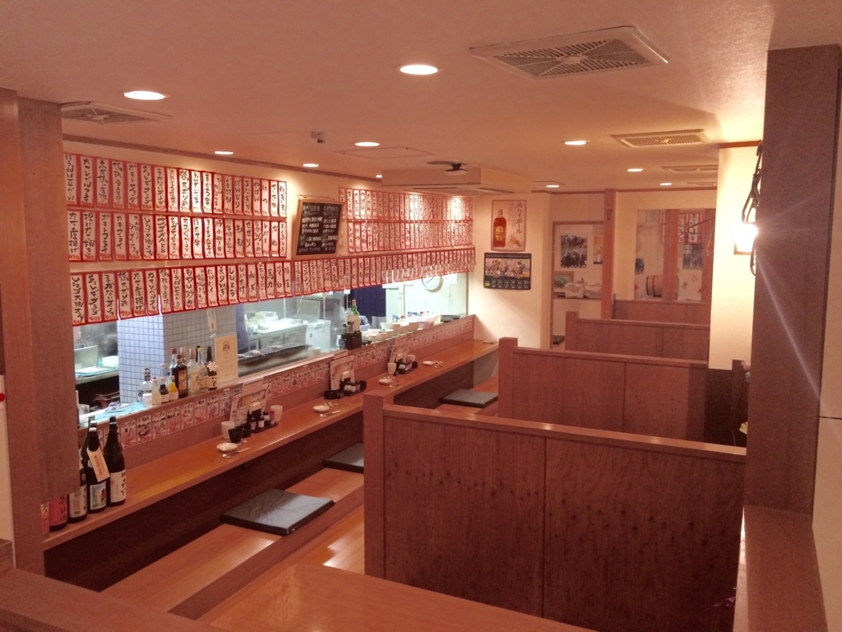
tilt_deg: -6.3
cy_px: 316
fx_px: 705
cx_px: 421
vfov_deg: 48.2
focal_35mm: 29
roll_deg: +0.4
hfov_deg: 61.7
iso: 200
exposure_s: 1/30
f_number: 2.2
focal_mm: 4.15
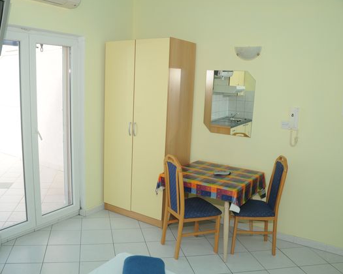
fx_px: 315
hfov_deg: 56.7
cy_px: 136
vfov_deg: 47.1
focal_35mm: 31
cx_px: 137
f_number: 6.3
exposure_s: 1/125
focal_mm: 18
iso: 200
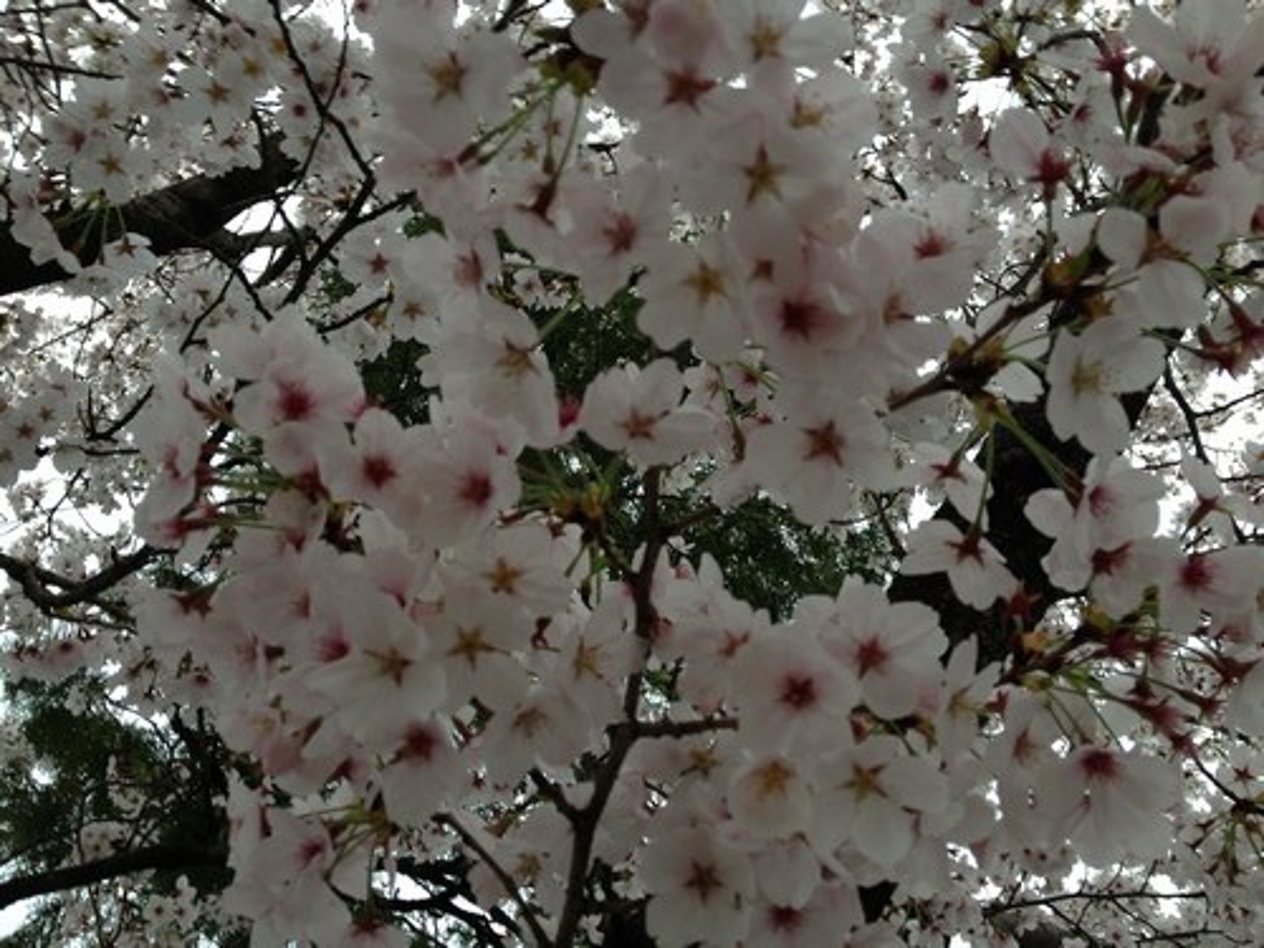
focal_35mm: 35
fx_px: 1278
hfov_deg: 52.6
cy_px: 474
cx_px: 632
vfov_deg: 40.7
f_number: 2.4
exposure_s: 1/40
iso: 50
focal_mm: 4.28
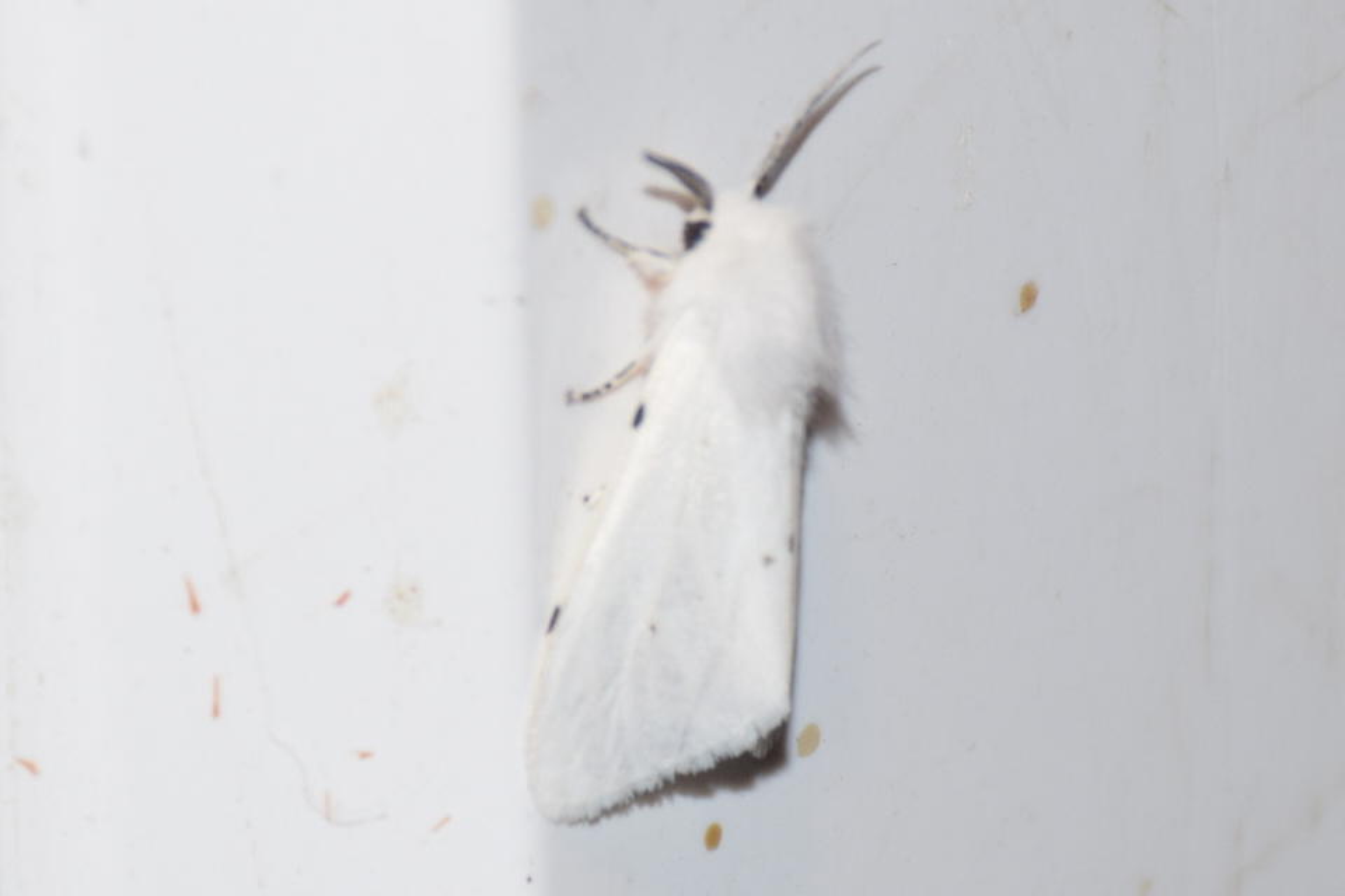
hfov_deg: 9.8
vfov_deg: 6.5
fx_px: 7845
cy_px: 448
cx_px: 672
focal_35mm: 210
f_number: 7.1
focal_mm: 140
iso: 320
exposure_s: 1/60
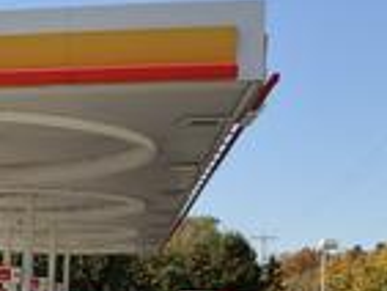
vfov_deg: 17.5
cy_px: 299
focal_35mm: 82
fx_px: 918
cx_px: -115
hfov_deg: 21.5
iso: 16
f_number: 1.8
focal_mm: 3
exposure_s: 1/1730
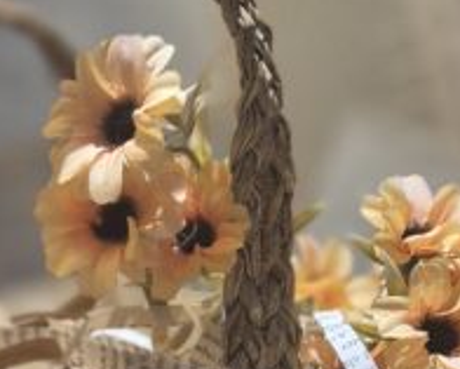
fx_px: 1594
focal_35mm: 117
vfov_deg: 12.5
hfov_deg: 16.2
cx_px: 52
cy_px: 550
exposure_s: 1/100
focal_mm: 5.4
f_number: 1.8
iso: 250
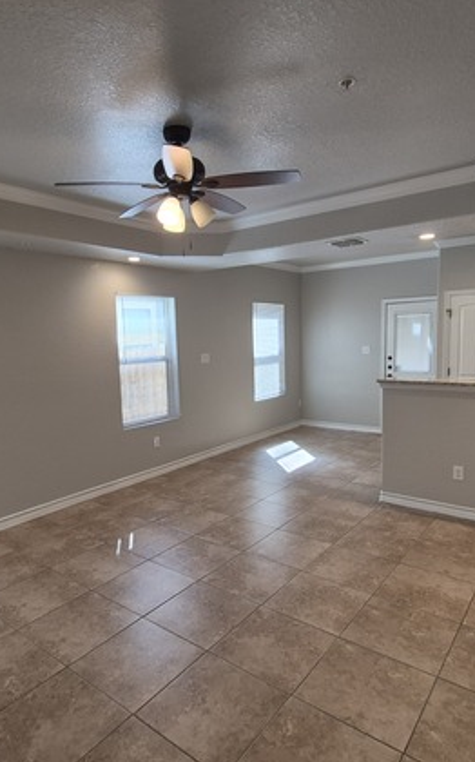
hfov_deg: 57.2
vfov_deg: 82.3
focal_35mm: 21
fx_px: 436
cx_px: 238
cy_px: 385
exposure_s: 1/60
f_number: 2.2
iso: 80
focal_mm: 1.74
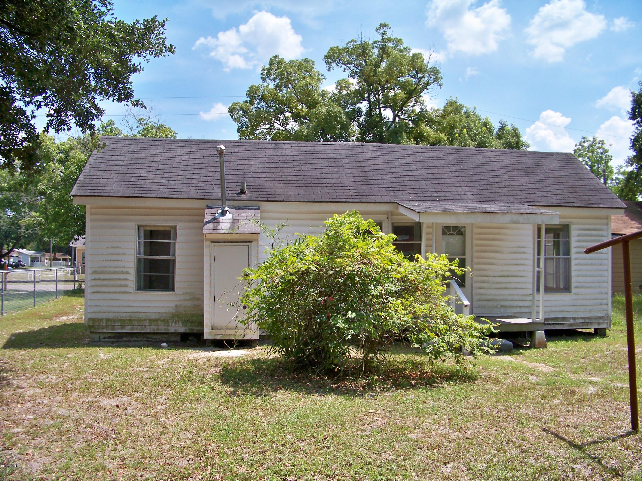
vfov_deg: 42.9
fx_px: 612
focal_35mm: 33
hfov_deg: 55.4
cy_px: 240
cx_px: 321
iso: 100
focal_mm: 5.85
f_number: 2.8
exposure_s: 1/1000
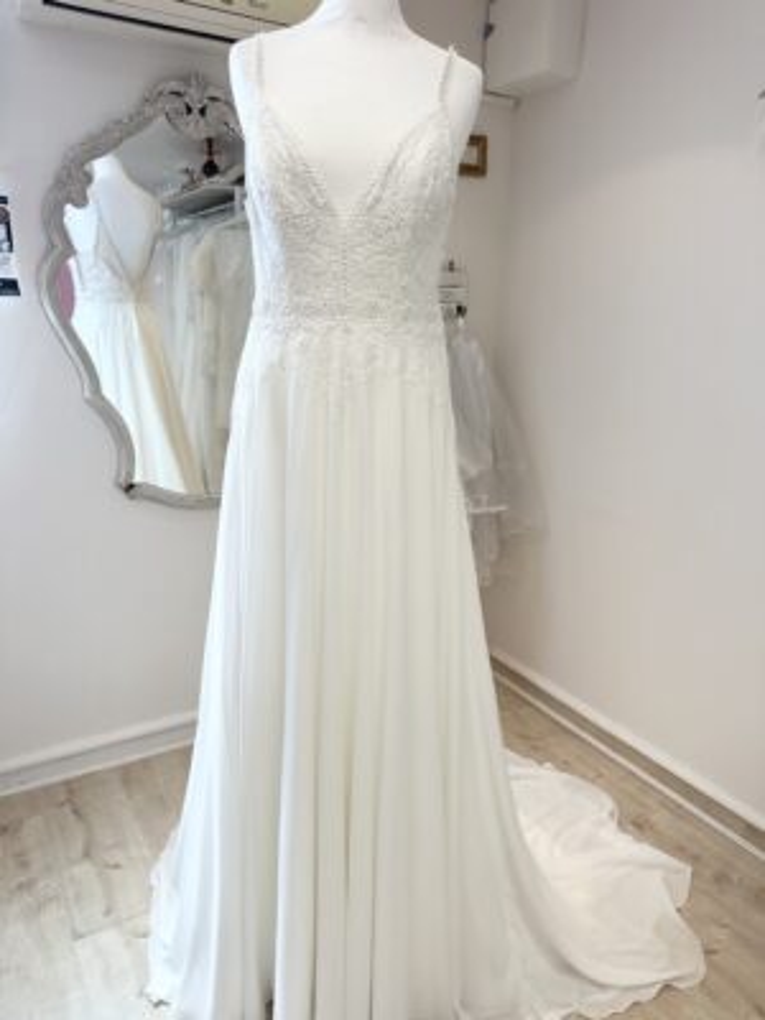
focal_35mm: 24
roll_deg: -2.4
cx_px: 382
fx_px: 707
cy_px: 510
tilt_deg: -15.8
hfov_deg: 56.8
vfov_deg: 71.6
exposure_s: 1/247
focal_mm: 6.86
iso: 80
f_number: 1.78
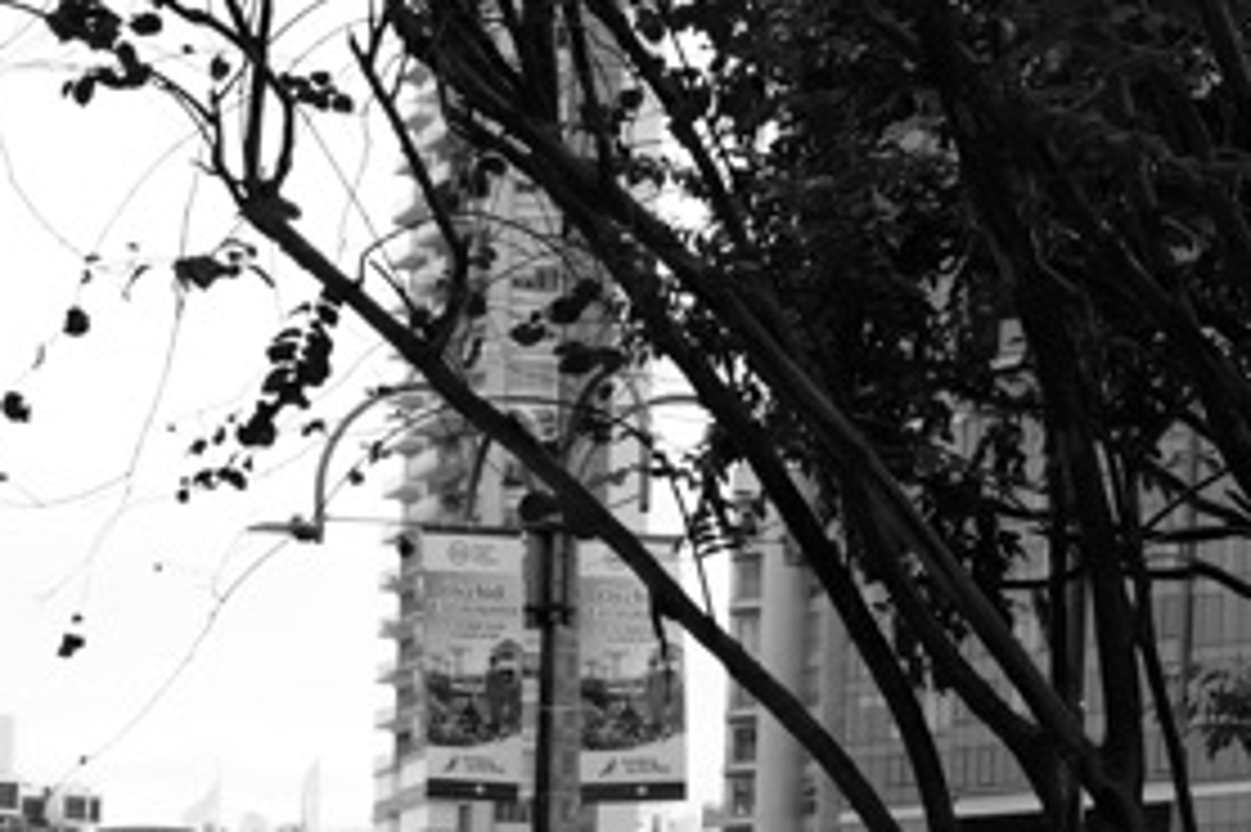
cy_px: 1592
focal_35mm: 198
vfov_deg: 6.7
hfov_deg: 9.5
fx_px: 6876
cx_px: -1467
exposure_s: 1/320
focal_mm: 43
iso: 100
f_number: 4.5
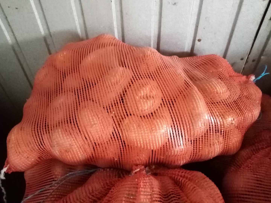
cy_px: 102
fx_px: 204
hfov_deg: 67.3
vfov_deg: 53.1
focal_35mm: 26
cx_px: 136
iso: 2055
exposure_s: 1/14.3
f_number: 1.8
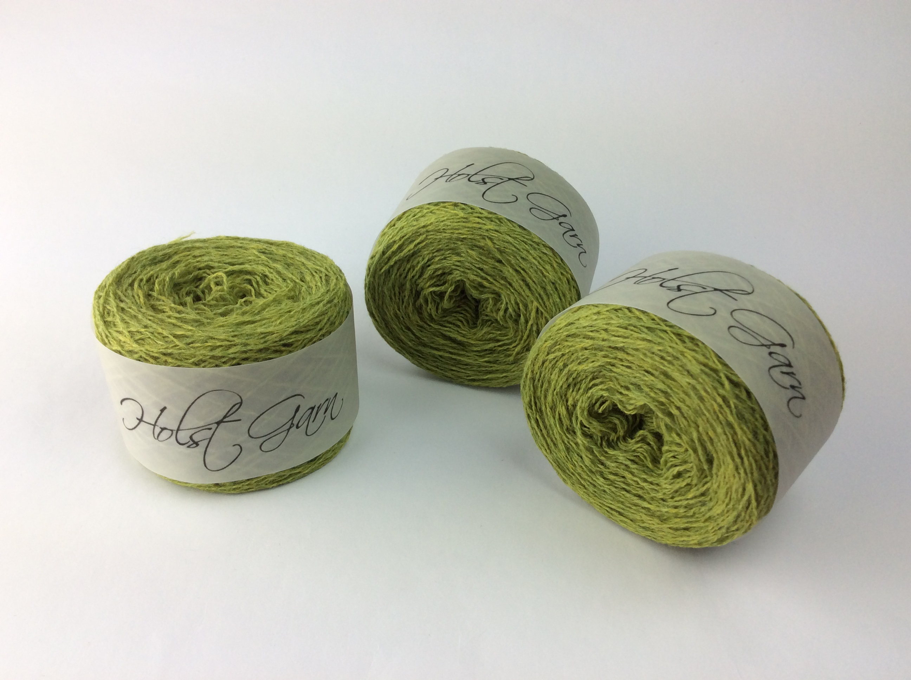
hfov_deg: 56.9
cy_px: 340
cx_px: 456
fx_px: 841
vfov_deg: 44.1
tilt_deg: -36.7
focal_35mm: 32
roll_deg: -0.9
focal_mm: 3.3
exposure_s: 1/162
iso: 32
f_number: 2.4
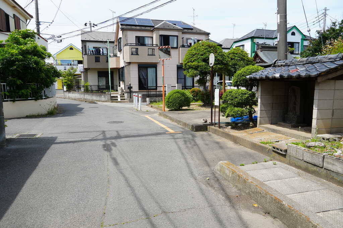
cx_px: 172
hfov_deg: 67.4
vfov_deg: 47.9
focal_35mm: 27
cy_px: 114
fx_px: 257
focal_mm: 18
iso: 100
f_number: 9
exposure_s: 1/125
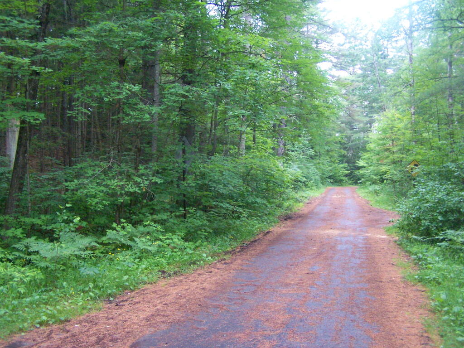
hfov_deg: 49.0
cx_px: 232
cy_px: 174
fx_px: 509
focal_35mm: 38
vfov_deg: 37.7
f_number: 2.8
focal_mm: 6.3
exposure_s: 1/250
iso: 400
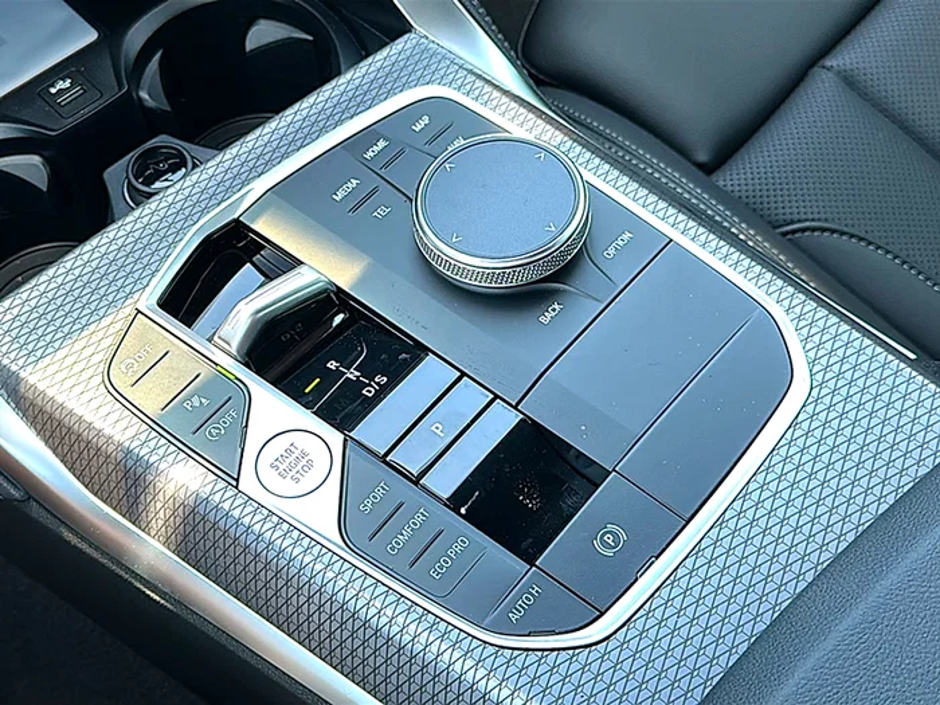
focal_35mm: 40
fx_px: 1086
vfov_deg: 36.0
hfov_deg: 46.8
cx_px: 470
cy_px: 352
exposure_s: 1/104
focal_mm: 6.86
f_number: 1.78
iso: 50
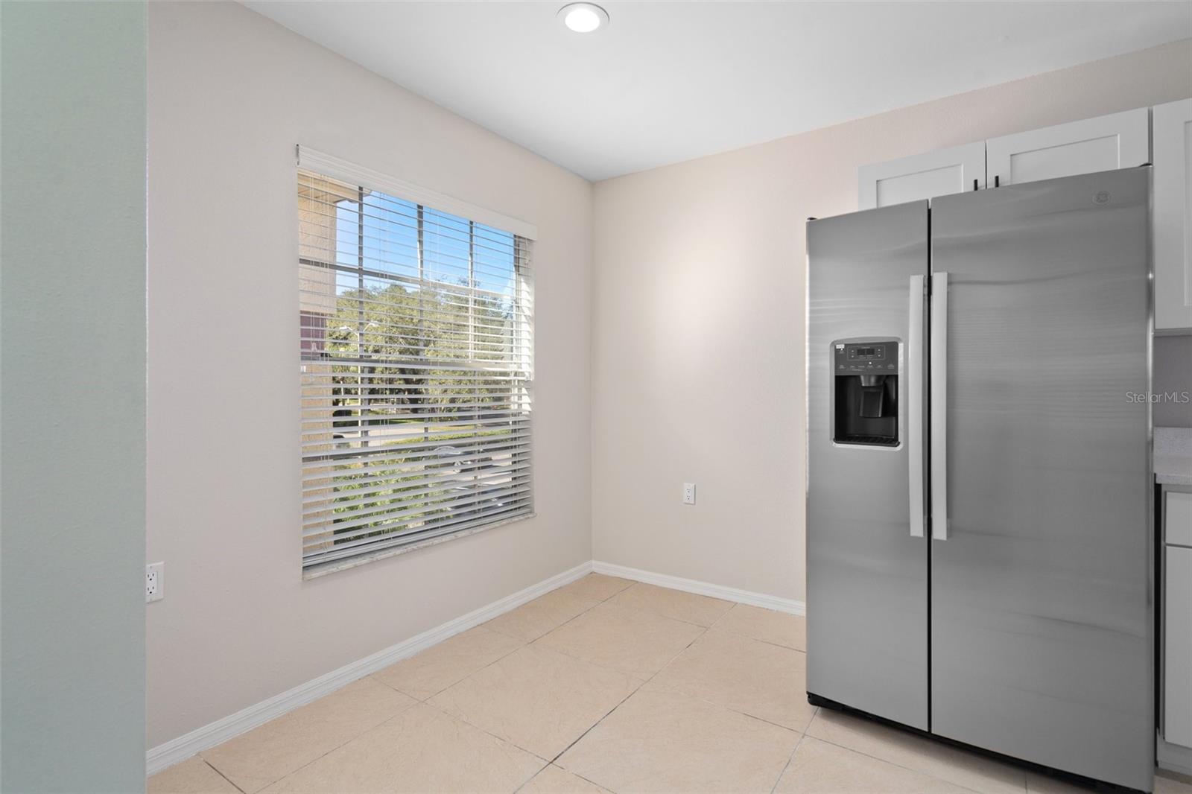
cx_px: 596
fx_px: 563
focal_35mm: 17
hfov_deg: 93.3
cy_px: 397
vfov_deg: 70.4
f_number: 8
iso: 320
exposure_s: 1/2.5
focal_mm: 17
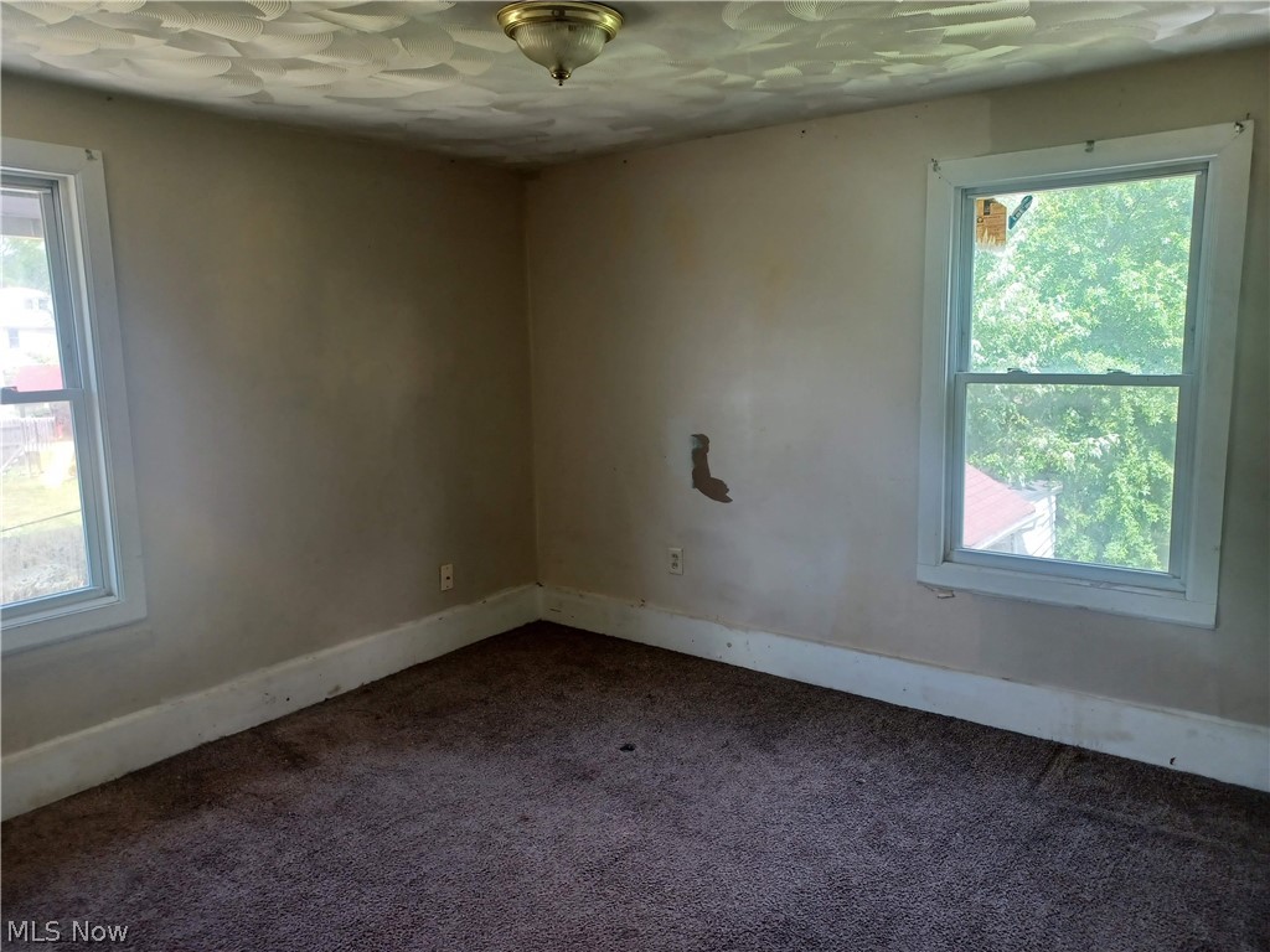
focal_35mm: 25
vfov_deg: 54.9
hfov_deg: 69.4
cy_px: 476
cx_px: 635
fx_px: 917
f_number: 1.8
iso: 160
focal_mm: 4.6
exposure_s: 1/60
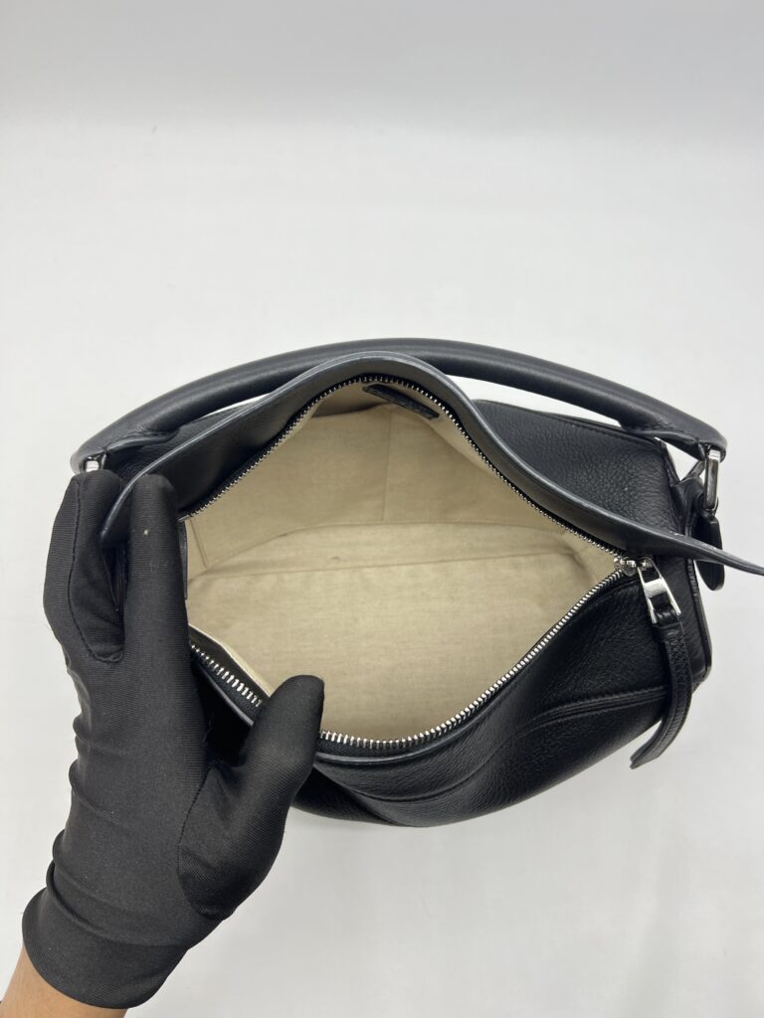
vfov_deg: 67.3
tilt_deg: -65.8
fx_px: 765
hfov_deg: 53.1
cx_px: 382
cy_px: 509
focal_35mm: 26
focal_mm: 5.7
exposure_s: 1/100
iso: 32
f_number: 1.5
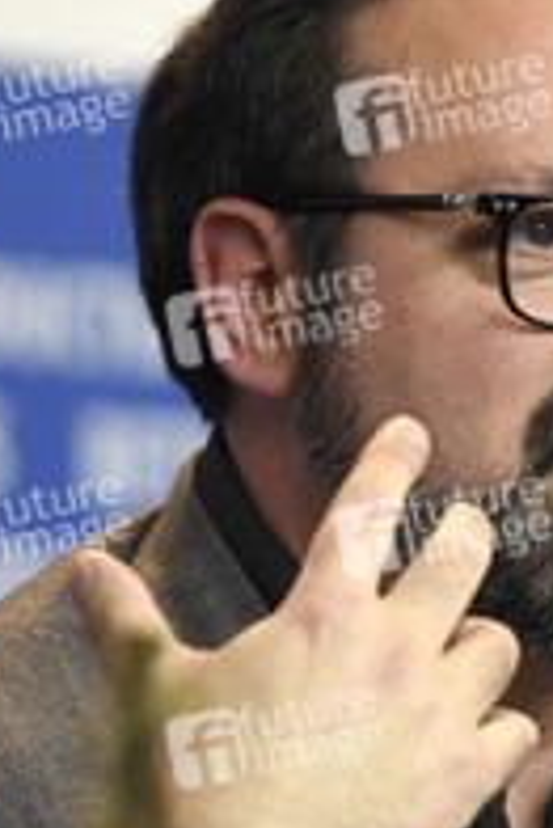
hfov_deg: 2.1
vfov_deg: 3.1
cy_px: 422
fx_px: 15065
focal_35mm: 655
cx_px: 754
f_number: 3.5
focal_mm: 190
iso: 1250
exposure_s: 1/400
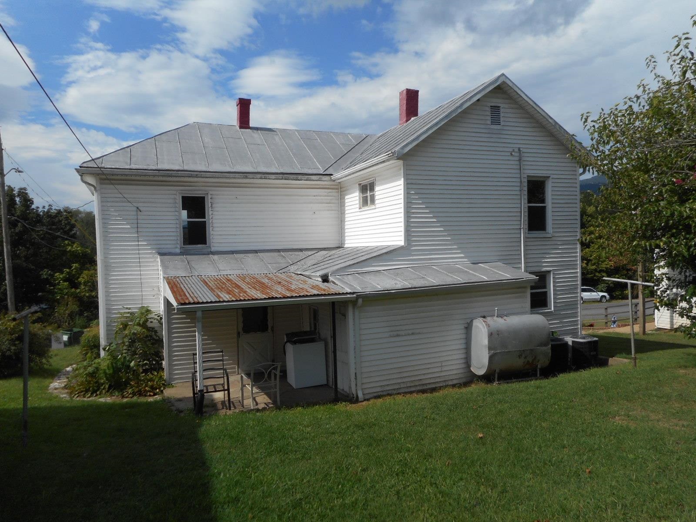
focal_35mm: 25
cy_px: 261
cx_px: 348
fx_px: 503
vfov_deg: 54.9
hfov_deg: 69.4
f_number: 3.7
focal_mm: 4.5
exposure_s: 1/1250
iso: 80
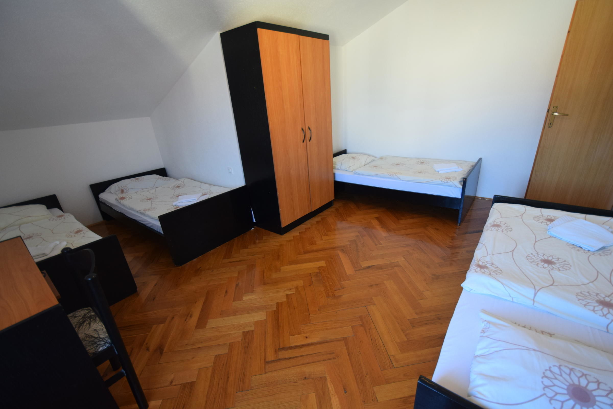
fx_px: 255
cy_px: 204
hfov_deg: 100.4
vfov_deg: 77.3
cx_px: 306
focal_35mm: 15
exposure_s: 1/60
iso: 800
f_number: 3.5
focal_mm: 10
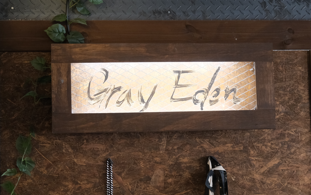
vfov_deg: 16.1
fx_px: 687
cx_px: 141
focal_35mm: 81
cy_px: 102
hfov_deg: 25.5
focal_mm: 37.4
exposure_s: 1/85
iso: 1600
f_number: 4
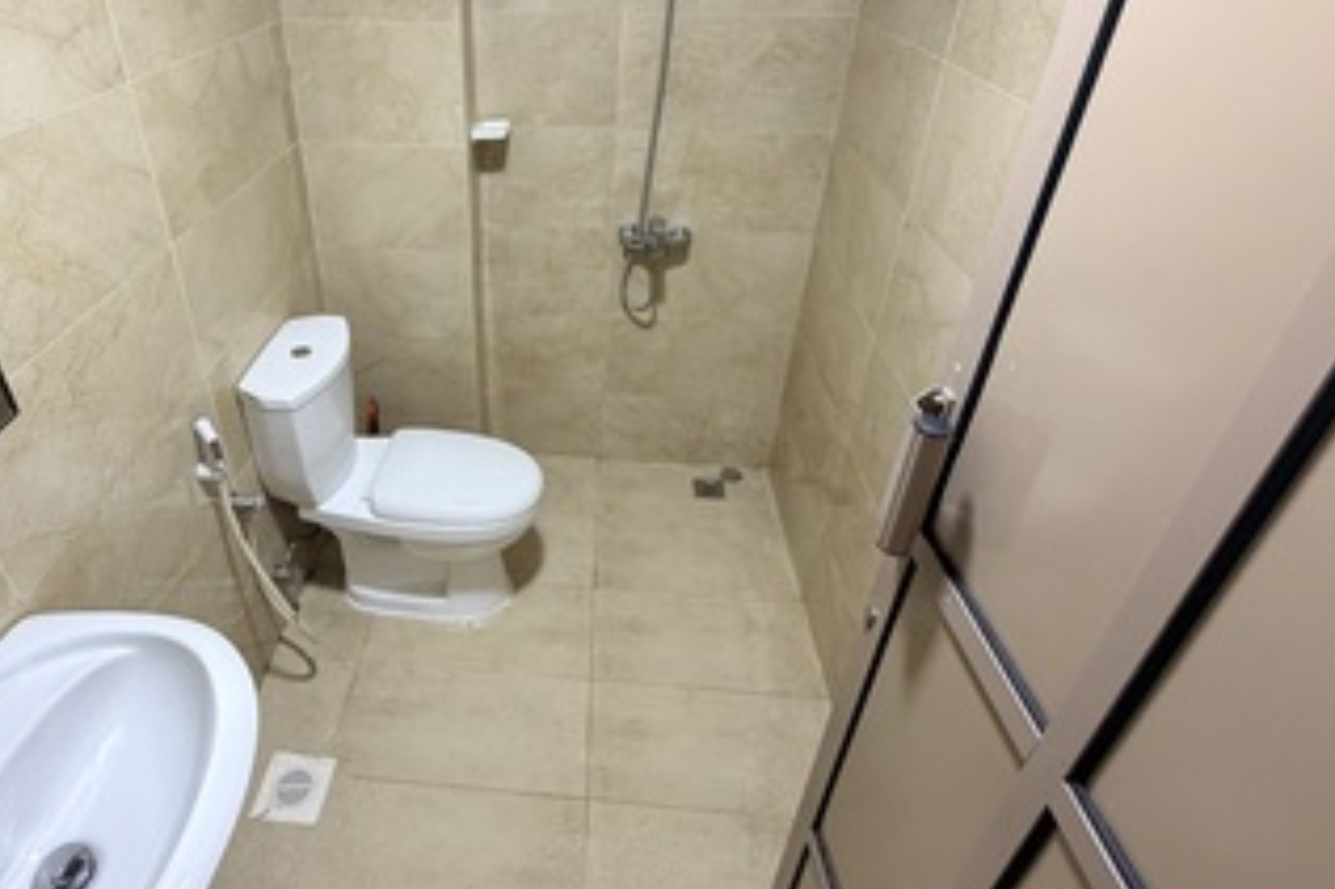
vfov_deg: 59.0
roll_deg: +0.6
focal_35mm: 21
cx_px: 537
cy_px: 356
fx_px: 778
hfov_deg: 80.3
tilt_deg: -30.4
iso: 250
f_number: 2.2
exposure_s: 1/50
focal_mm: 2.22
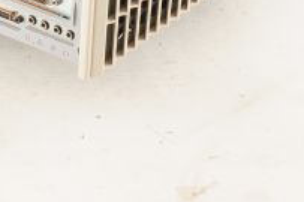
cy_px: -92
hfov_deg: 13.7
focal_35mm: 148
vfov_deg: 9.0
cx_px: -7
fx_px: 1249
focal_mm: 50
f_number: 10
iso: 1600
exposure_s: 1/125
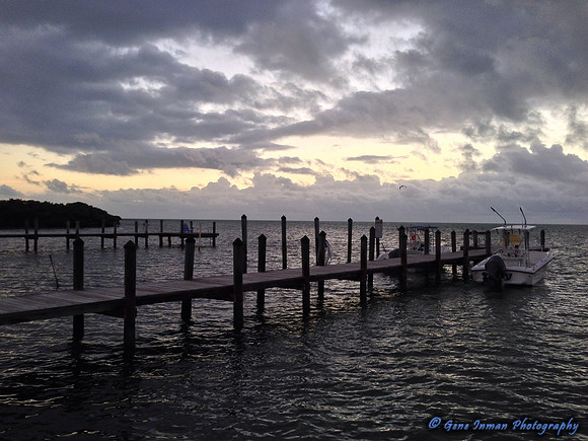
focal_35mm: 33
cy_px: 220
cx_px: 294
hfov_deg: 55.4
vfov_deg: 42.9
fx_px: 561
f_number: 2.4
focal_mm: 4.12
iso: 50
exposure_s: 1/60
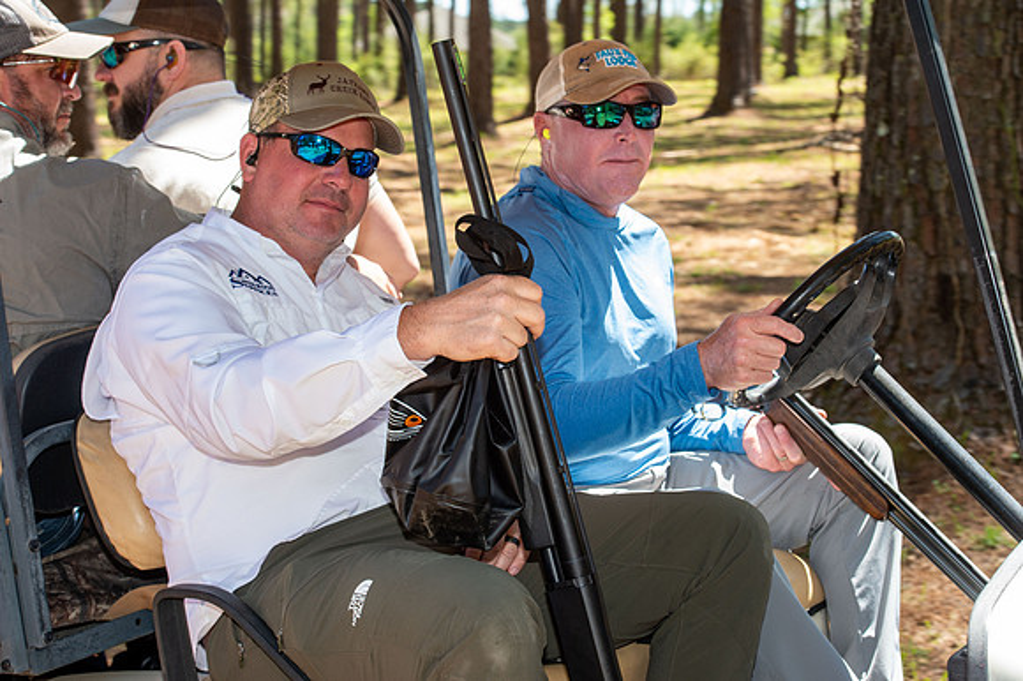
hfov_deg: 28.9
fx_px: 1988
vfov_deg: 19.4
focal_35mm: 70
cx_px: 512
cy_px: 340
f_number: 10
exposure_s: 1/250
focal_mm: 70
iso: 640
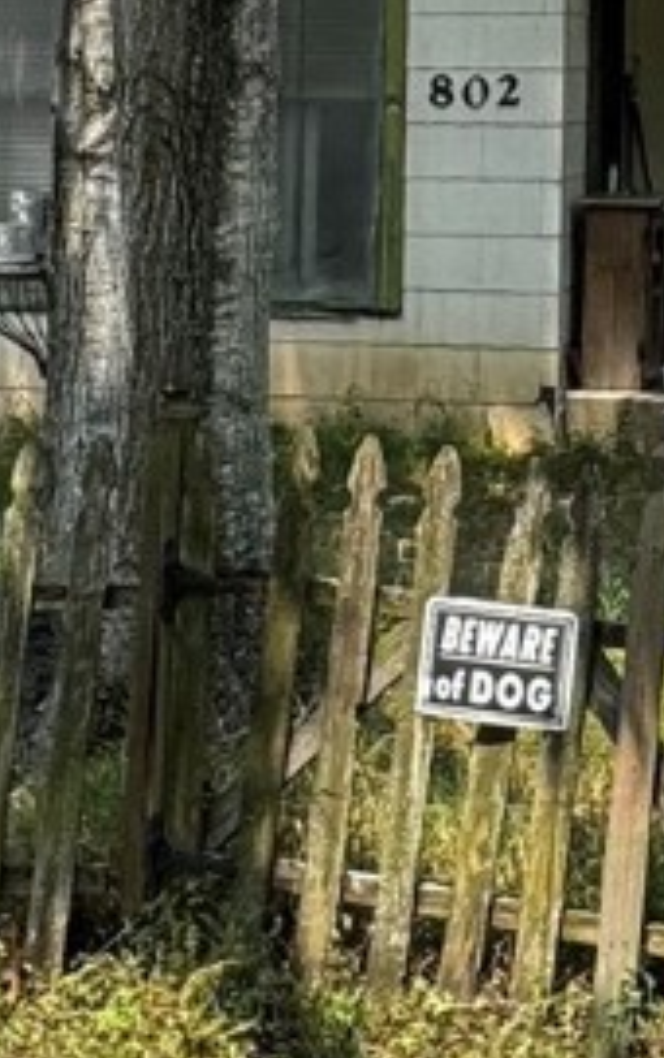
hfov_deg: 15.2
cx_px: 723
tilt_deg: +3.8
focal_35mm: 84
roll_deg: -3.6
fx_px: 2426
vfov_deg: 23.2
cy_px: -86
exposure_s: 1/464
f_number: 2.2
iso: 40
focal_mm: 2.22
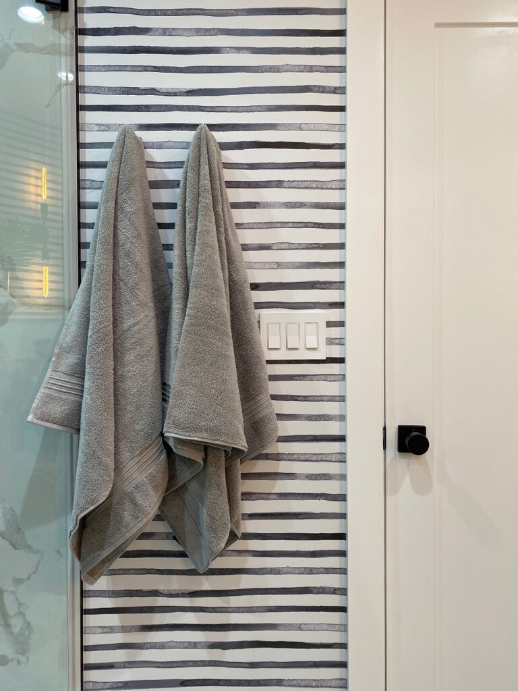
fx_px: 519
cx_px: 259
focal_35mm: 26
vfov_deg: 67.3
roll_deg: +0.0
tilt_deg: -0.9
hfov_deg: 53.1
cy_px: 346
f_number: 1.8
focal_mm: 4.25
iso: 64
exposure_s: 1/60
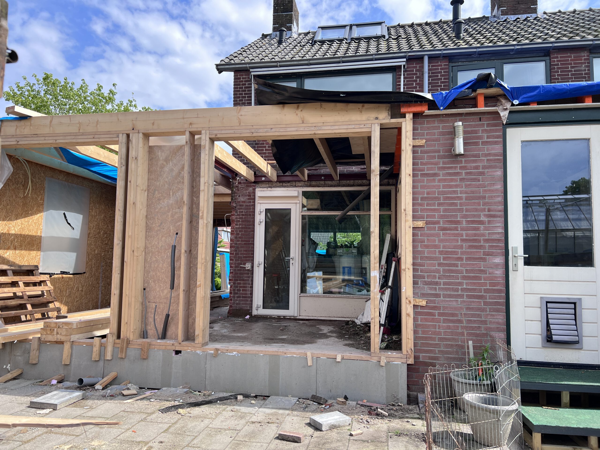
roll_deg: -1.1
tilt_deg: +5.8
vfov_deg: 53.1
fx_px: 451
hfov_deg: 67.3
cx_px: 300
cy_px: 225
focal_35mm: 26
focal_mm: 5.7
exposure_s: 1/1048
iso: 50
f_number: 1.5
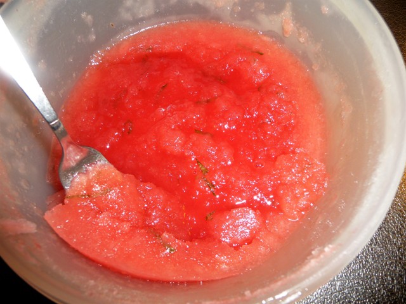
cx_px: 203
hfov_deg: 63.4
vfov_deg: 49.7
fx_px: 328
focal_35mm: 28
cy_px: 152
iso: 100
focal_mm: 4.7
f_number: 3.3
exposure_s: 1/30
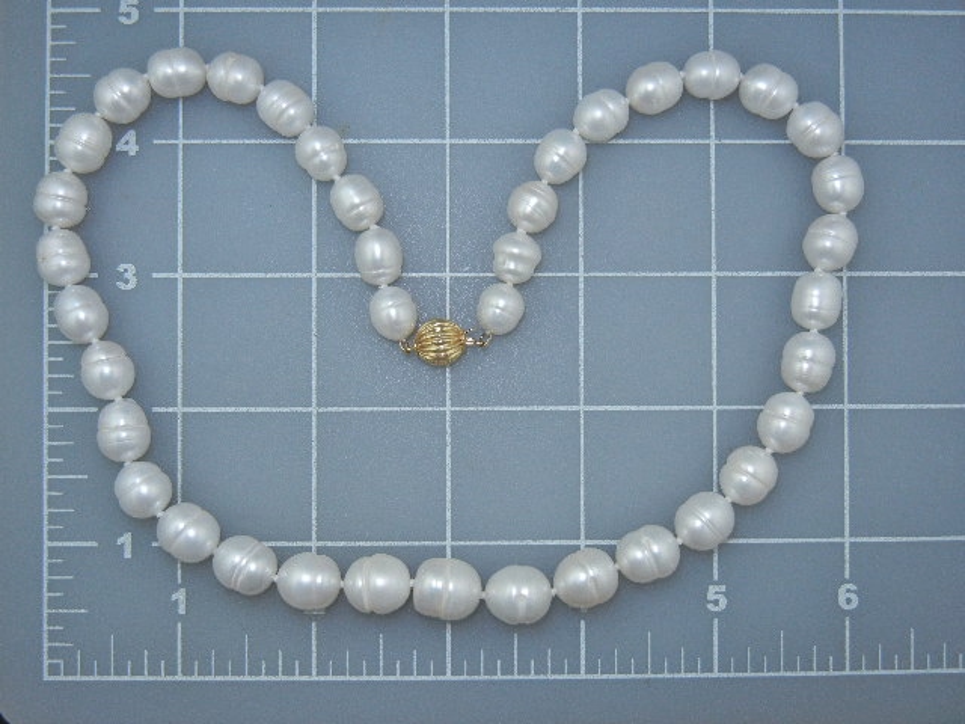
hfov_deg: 47.9
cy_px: 362
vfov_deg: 36.8
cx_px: 482
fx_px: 1087
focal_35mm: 39
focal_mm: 7.1
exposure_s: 1/30
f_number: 3.7
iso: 200
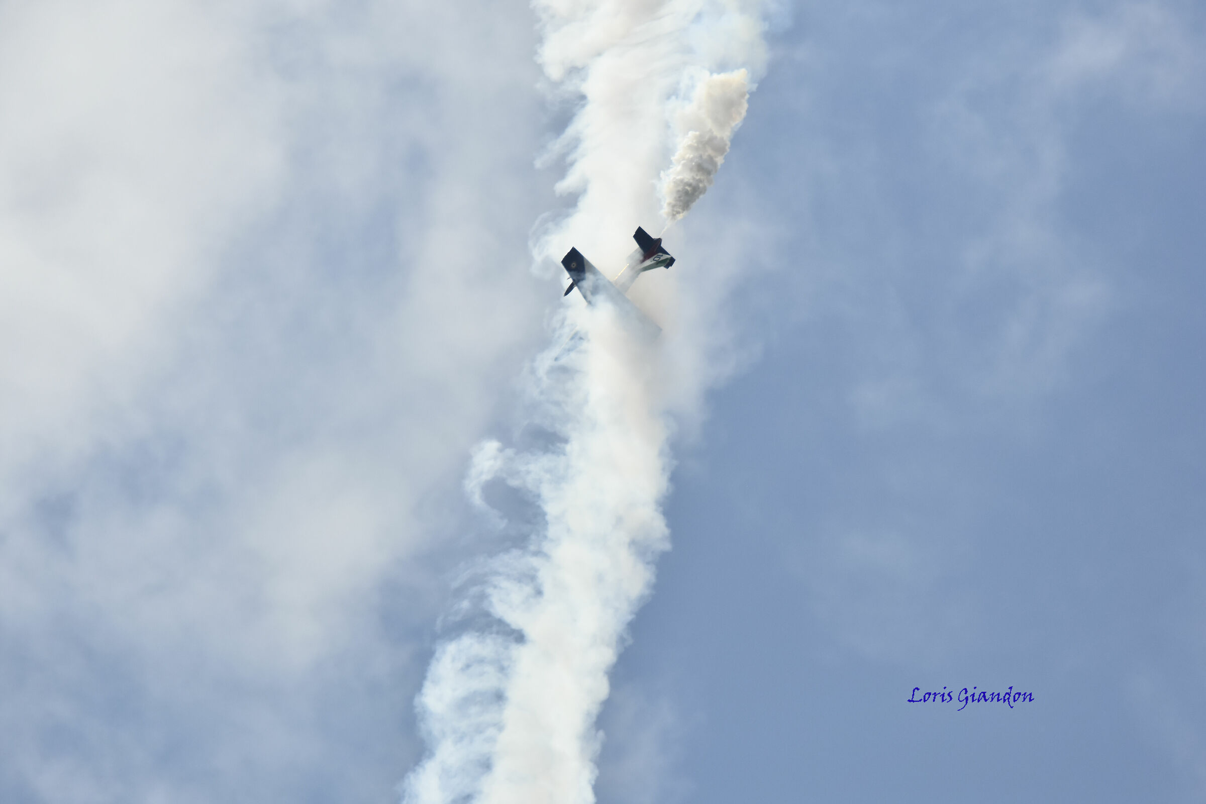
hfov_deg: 3.4
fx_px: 20098
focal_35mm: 600
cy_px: 402
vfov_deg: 2.3
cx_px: 603
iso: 500
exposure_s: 1/4000
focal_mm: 400
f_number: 8
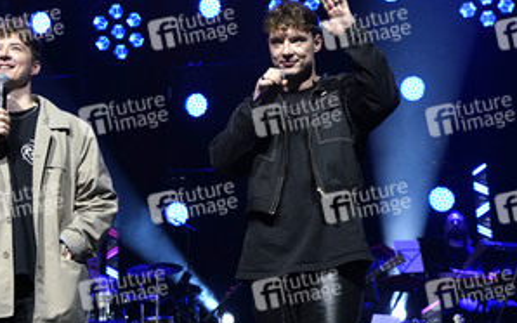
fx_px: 1042
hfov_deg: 27.6
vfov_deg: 17.6
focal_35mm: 74
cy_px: 160
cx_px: 147
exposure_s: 1/250
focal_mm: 48
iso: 2000
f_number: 4.5
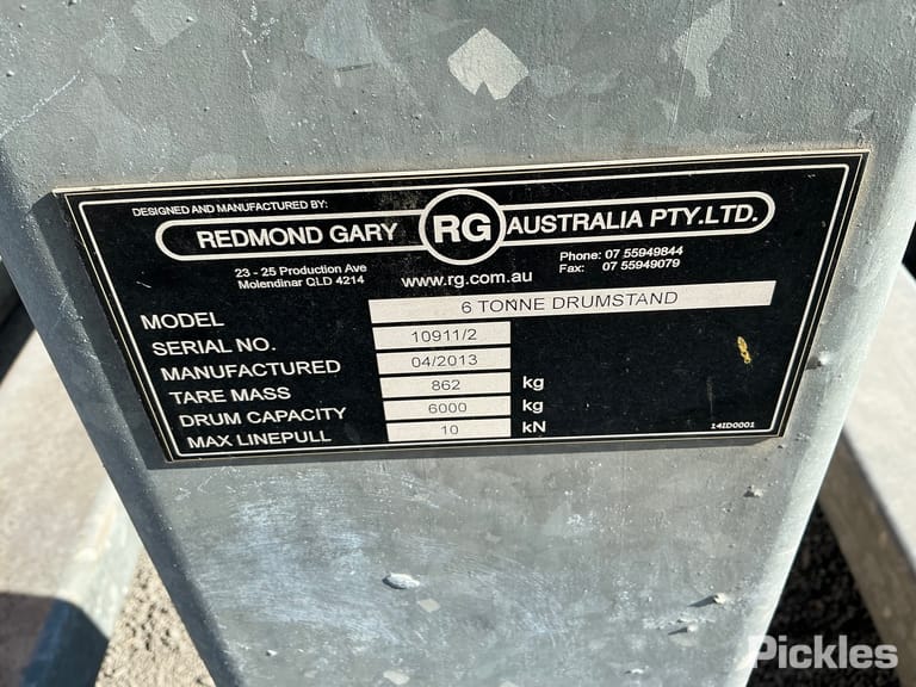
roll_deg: +2.6
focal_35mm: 28
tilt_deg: -38.7
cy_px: 344
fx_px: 741
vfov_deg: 49.7
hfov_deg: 63.4
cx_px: 458
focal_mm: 3
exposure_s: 1/759
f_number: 1.8
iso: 25
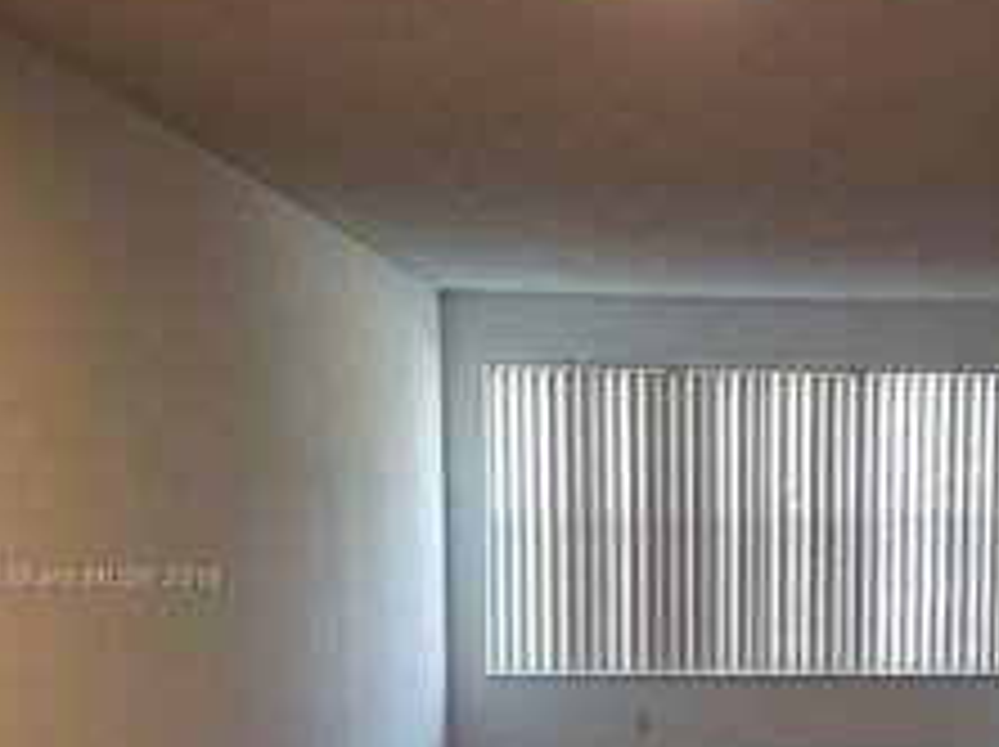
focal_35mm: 50
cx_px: 799
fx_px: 1441
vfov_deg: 28.5
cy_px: 580
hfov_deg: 36.9
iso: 80
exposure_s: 1/24
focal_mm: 4.3
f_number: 2.4
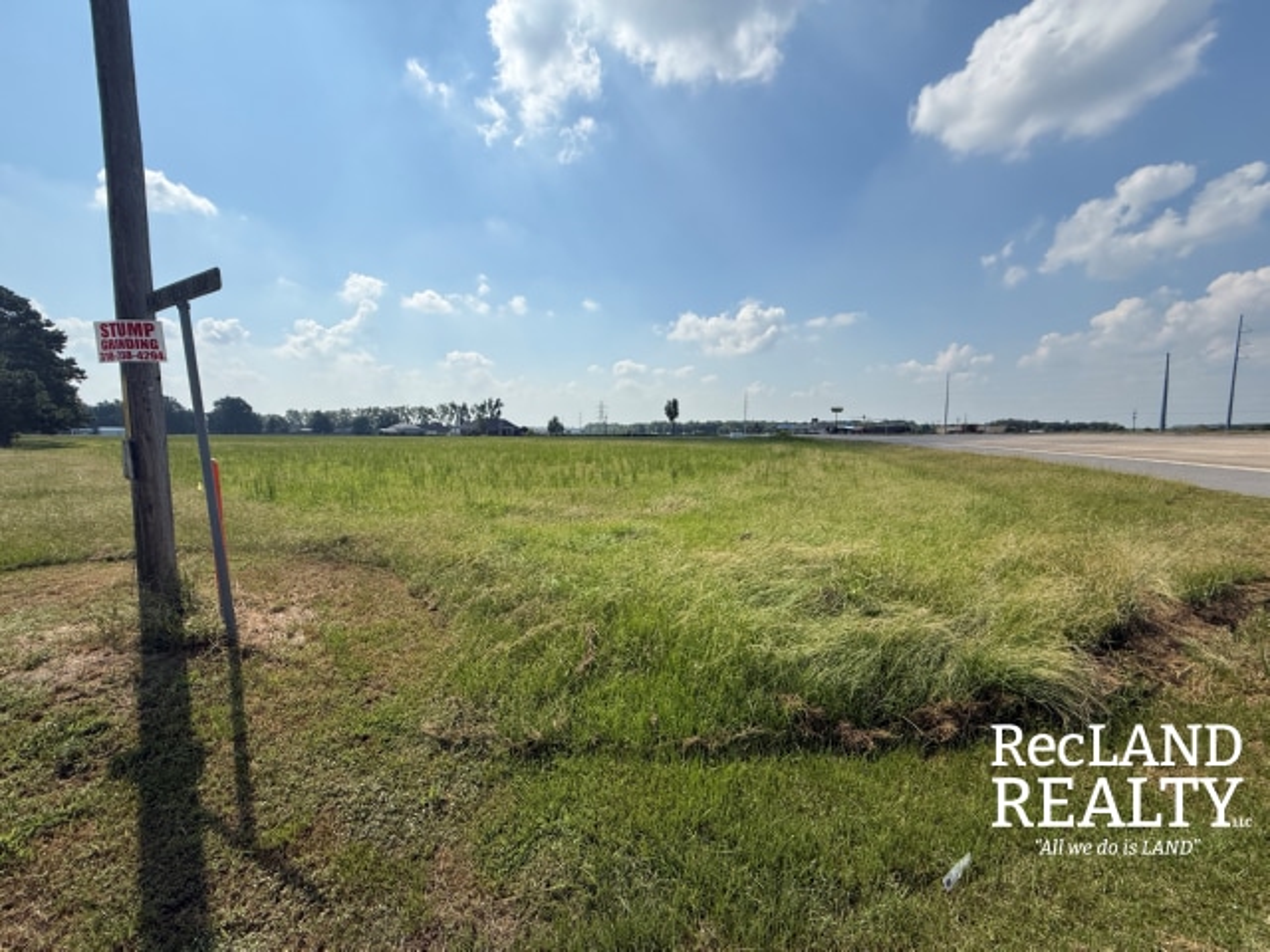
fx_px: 514
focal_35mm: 14
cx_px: 635
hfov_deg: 102.1
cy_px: 476
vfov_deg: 85.7
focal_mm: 2.22
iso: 50
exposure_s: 1/3891
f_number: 2.2
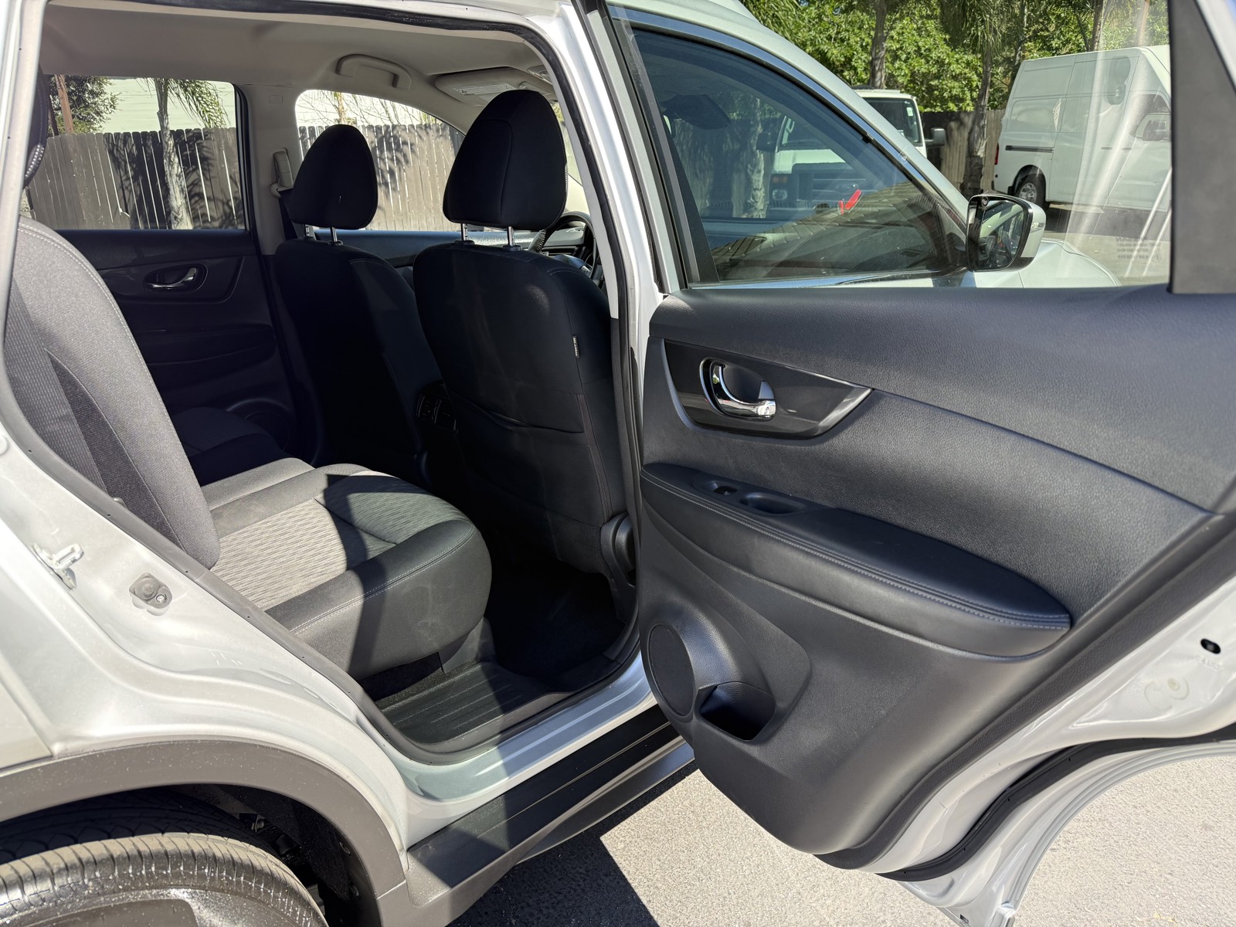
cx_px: 618
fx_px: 857
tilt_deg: -19.0
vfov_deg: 56.8
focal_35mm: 24
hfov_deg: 71.6
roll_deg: +1.7
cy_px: 464
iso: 100
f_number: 1.78
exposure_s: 1/459
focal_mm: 6.76
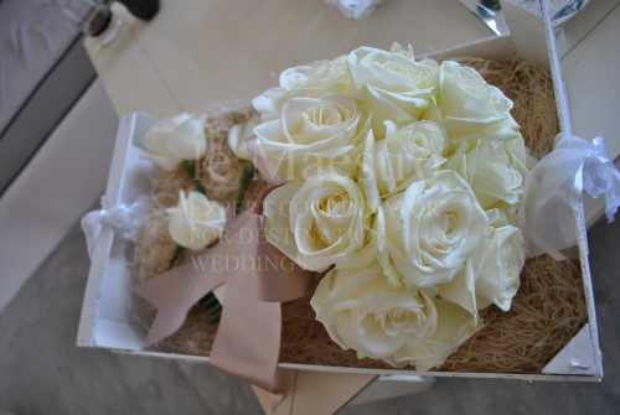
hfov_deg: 67.3
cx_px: 310
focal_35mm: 27
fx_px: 466
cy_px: 208
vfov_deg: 48.1
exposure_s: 1/60
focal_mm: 18
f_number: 3.5
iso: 220
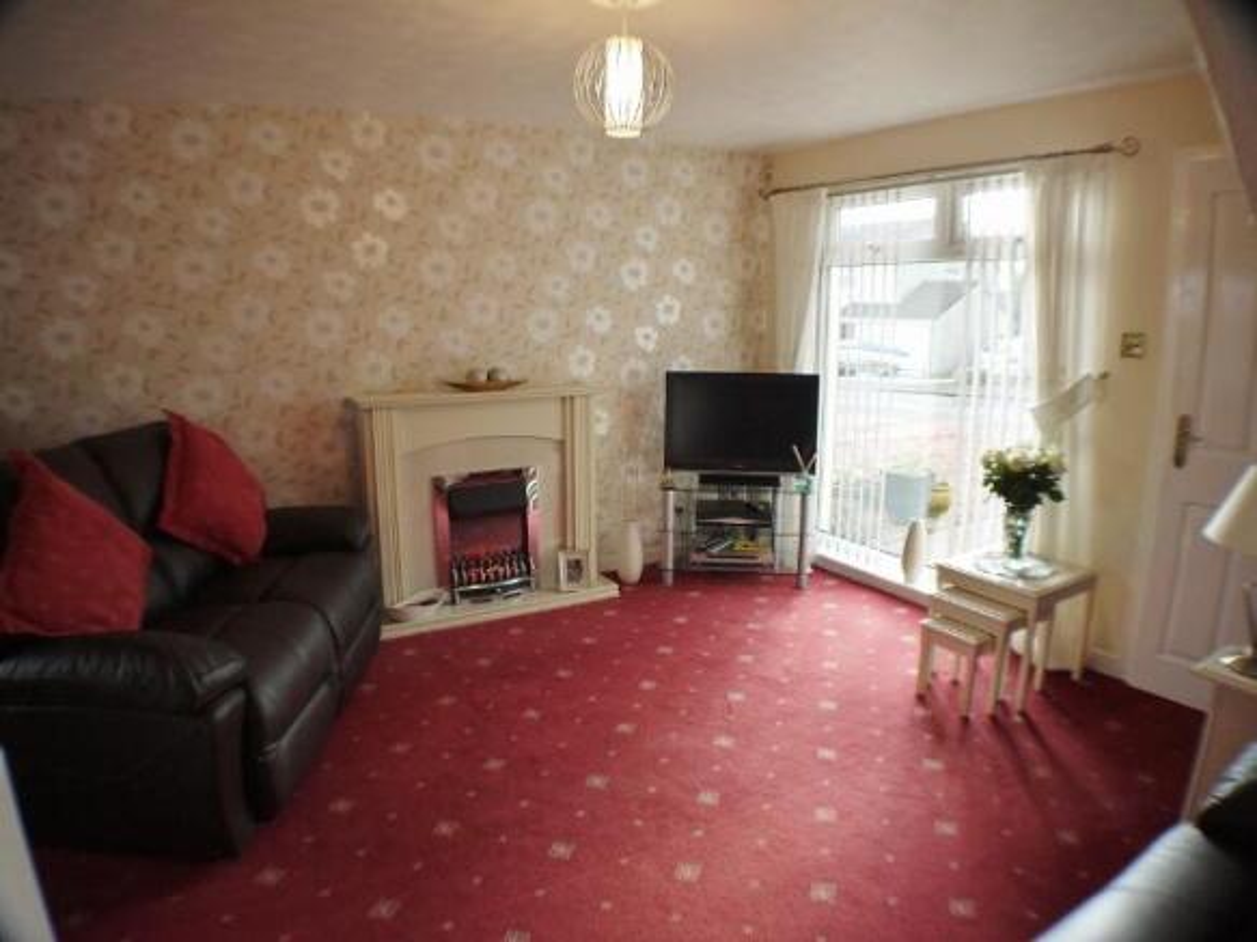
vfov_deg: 49.7
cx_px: 628
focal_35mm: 28
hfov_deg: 63.5
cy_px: 471
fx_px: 1017
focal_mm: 14
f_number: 3.5
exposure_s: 1/60
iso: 250
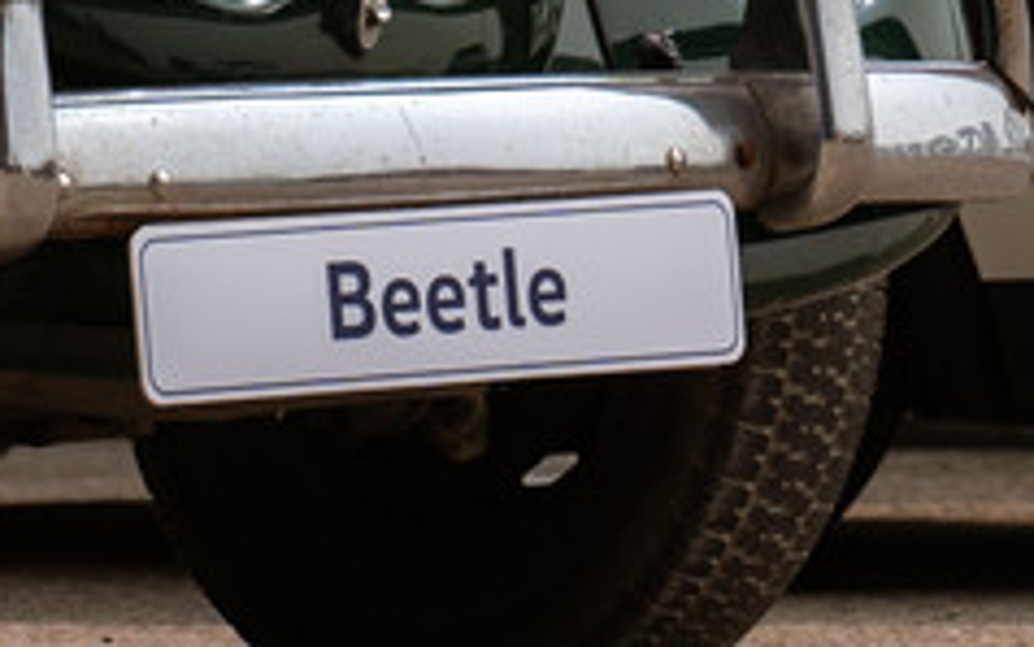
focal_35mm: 797
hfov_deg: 2.6
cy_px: -578
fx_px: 22470
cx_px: 1190
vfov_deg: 1.6
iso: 200
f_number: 5.6
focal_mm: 155
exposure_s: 1/2500
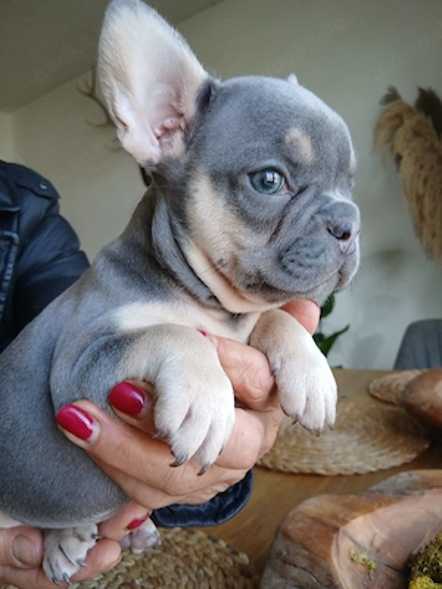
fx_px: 443
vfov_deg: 67.3
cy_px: 294
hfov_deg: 53.1
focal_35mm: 26
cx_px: 221
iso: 64
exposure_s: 1/50.3
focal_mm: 3.98
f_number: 1.8
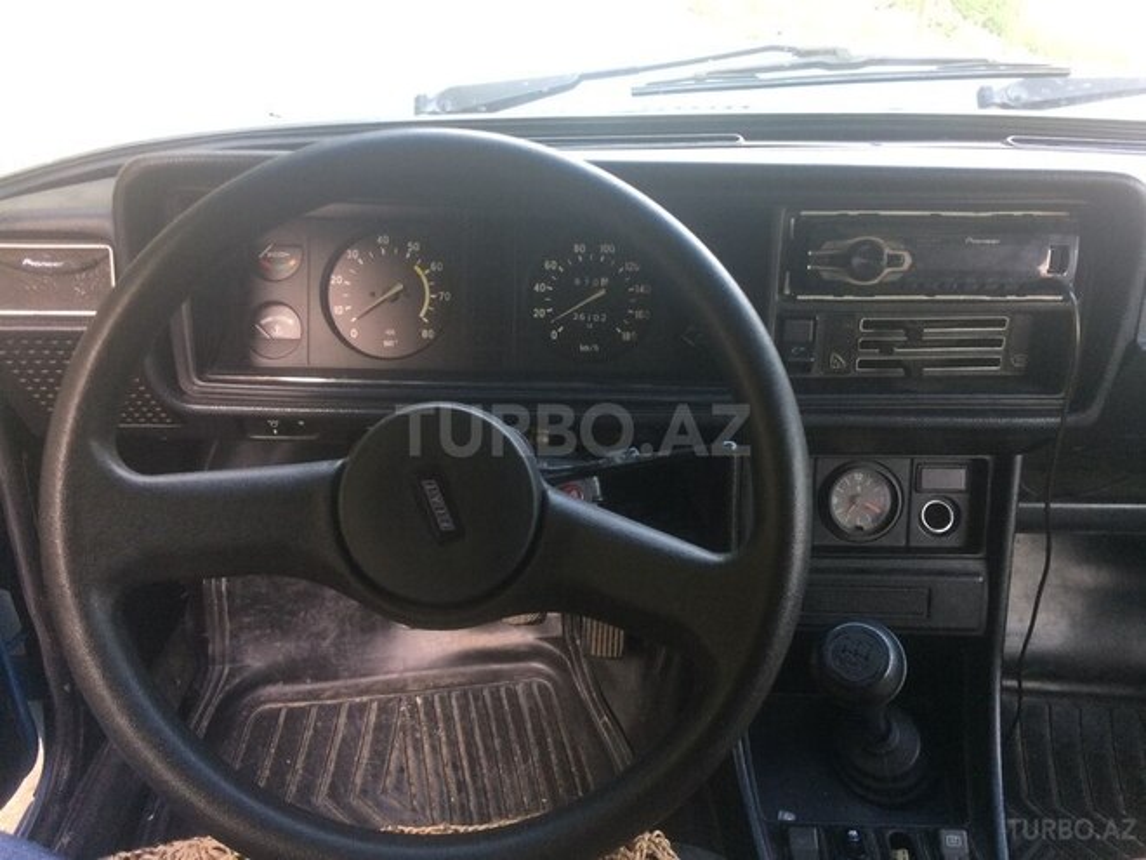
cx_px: 573
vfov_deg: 48.2
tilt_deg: -35.3
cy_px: 430
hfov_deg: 61.7
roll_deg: -1.6
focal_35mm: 29
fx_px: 960
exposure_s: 1/33
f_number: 2.2
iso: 50
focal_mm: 4.15
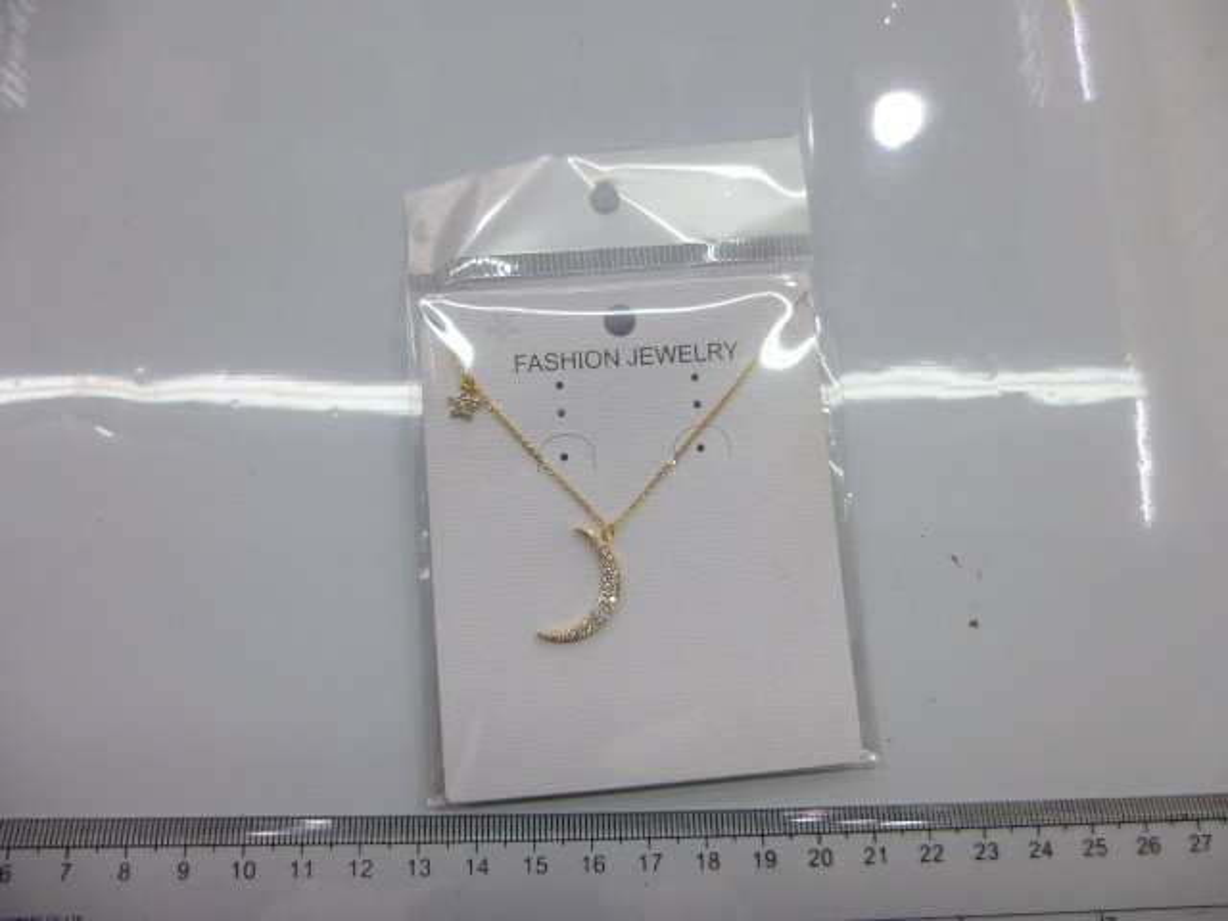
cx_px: 614
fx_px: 887
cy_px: 460
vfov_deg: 54.9
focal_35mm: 25
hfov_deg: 69.4
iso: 100
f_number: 3.1
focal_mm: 4.5
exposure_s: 1/80
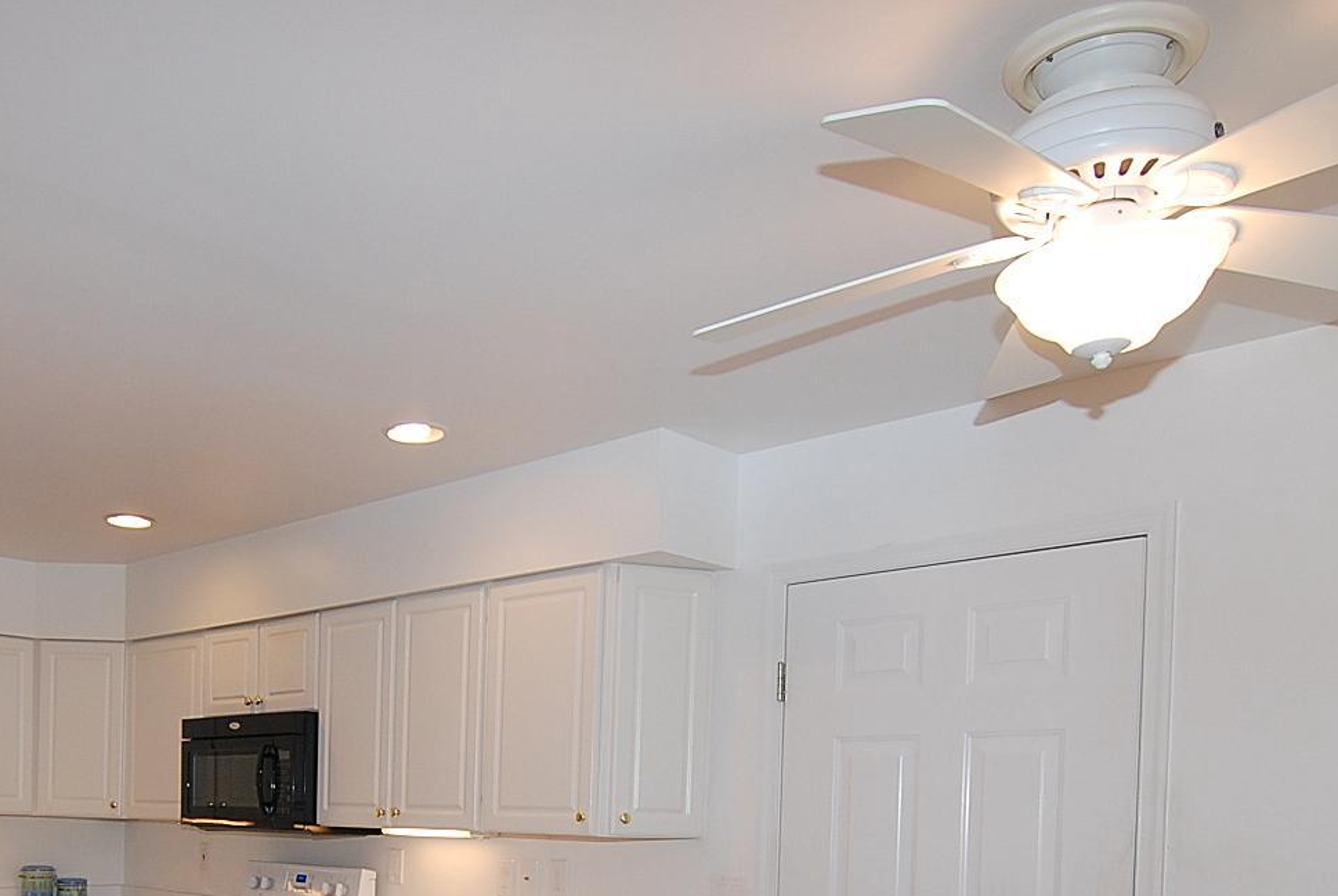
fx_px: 1228
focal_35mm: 33
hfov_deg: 55.9
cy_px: 872
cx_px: 445
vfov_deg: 36.5
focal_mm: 11
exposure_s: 1/60
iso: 200
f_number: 4
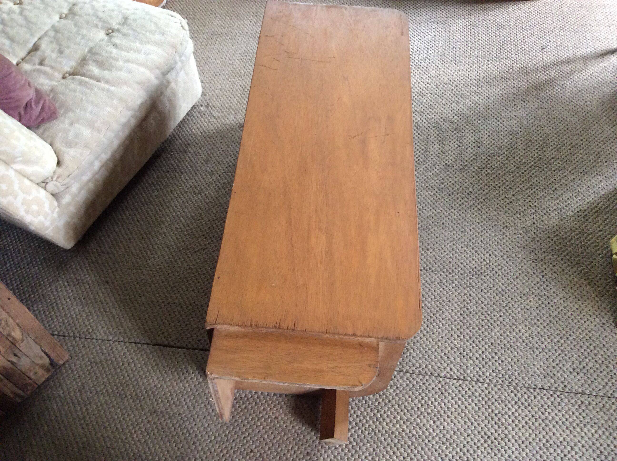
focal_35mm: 32
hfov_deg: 56.9
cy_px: 230
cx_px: 308
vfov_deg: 44.1
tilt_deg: -54.0
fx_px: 570
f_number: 2.4
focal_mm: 3.3
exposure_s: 1/25
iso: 160
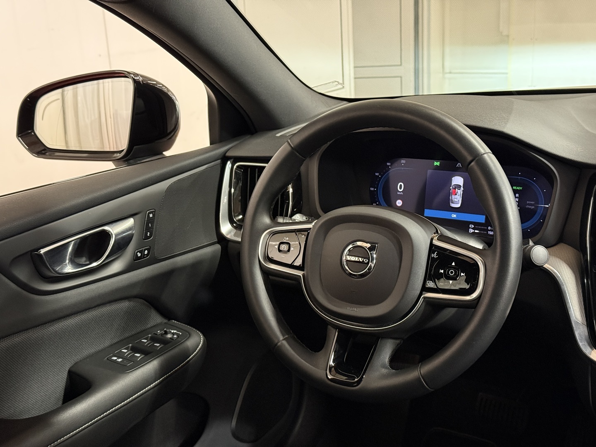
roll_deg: +3.3
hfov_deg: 39.7
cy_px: 224
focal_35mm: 48
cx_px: 298
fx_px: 826
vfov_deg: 30.3
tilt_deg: -15.7
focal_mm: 6.76
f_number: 1.78
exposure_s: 1/40
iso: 500
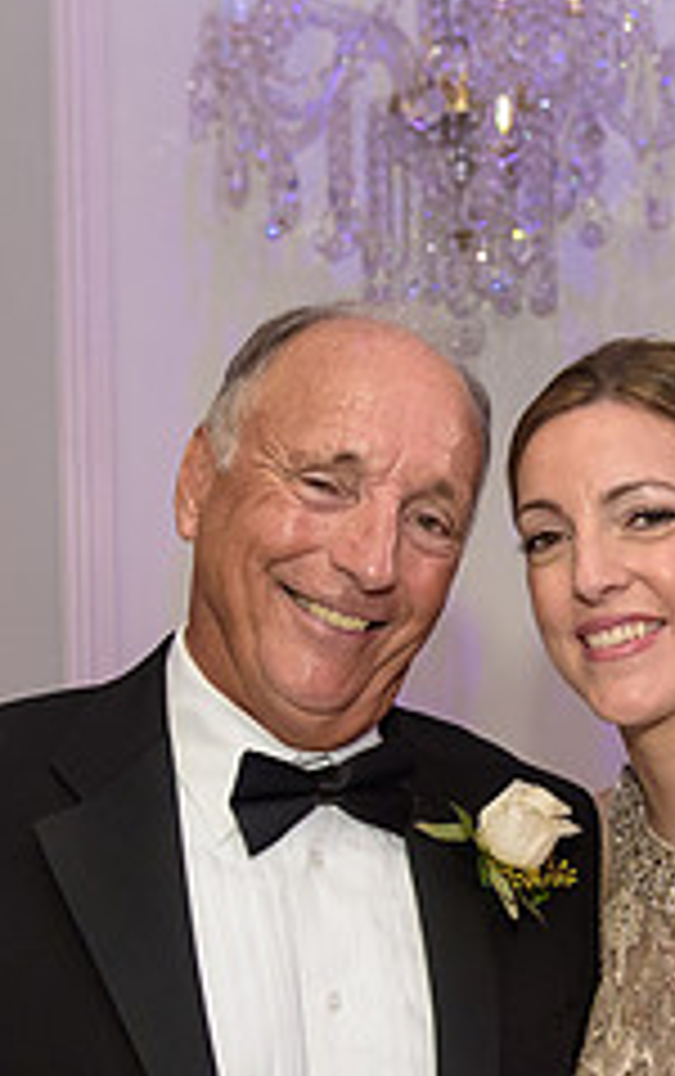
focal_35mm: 84
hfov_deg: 15.5
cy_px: 867
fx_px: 2465
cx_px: 526
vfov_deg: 24.2
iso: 1600
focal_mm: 34
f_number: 3.2
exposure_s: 1/125
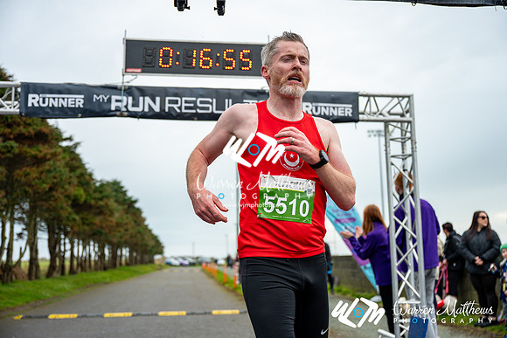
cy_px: 169
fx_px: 563
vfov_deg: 33.4
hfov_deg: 48.4
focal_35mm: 40
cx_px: 254
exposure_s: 1/1250
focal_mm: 40
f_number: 2.8
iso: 320
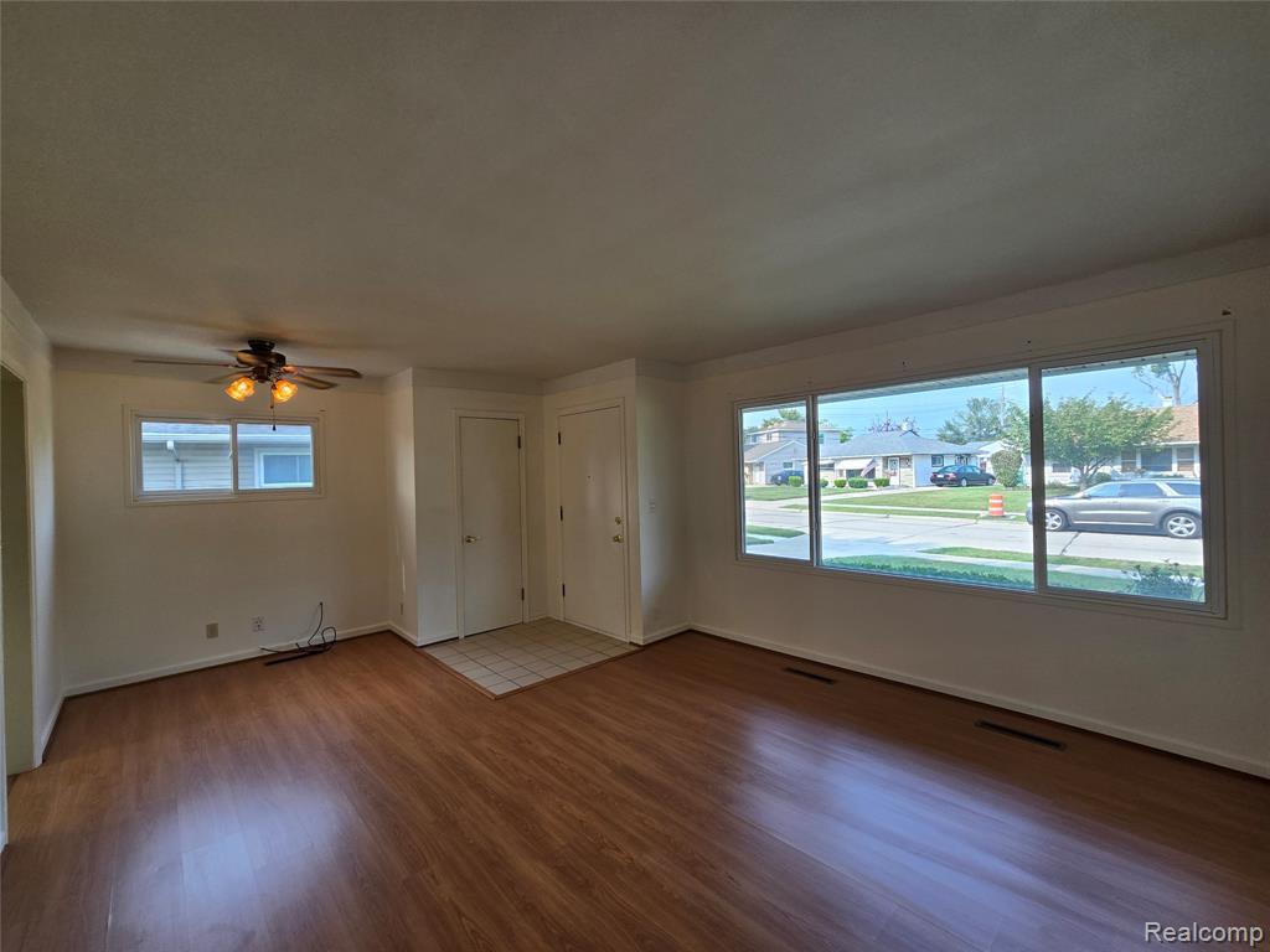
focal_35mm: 13
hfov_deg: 106.2
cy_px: 476
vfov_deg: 89.9
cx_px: 635
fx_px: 477
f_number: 2.2
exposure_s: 1/120
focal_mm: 2.2
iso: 50
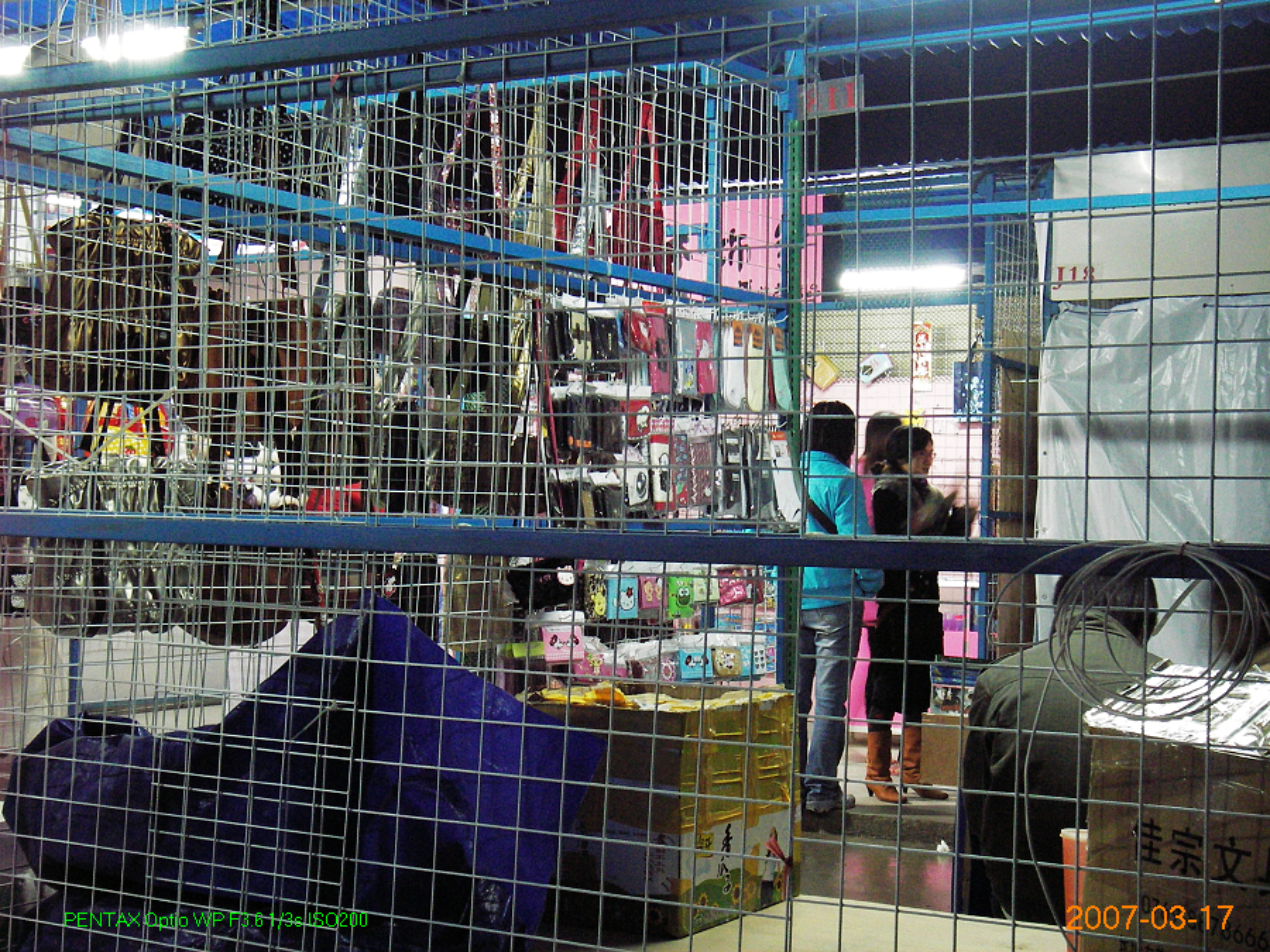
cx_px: 635
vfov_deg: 26.6
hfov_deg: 34.9
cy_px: 476
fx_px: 2018
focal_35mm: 55
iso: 200
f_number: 3.6
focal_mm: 9.2
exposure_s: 1/3.33
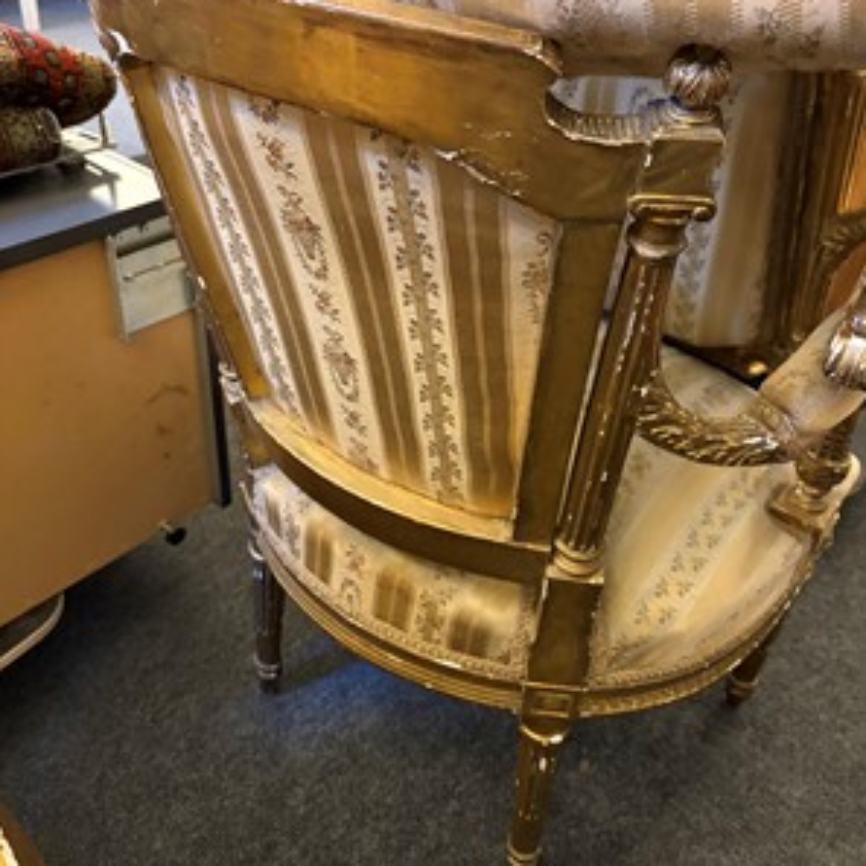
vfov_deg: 52.4
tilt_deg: -33.4
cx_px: 434
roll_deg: -5.2
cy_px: 379
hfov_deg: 52.5
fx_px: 877
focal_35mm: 31
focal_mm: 5.96
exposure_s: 1/33
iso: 500
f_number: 1.6
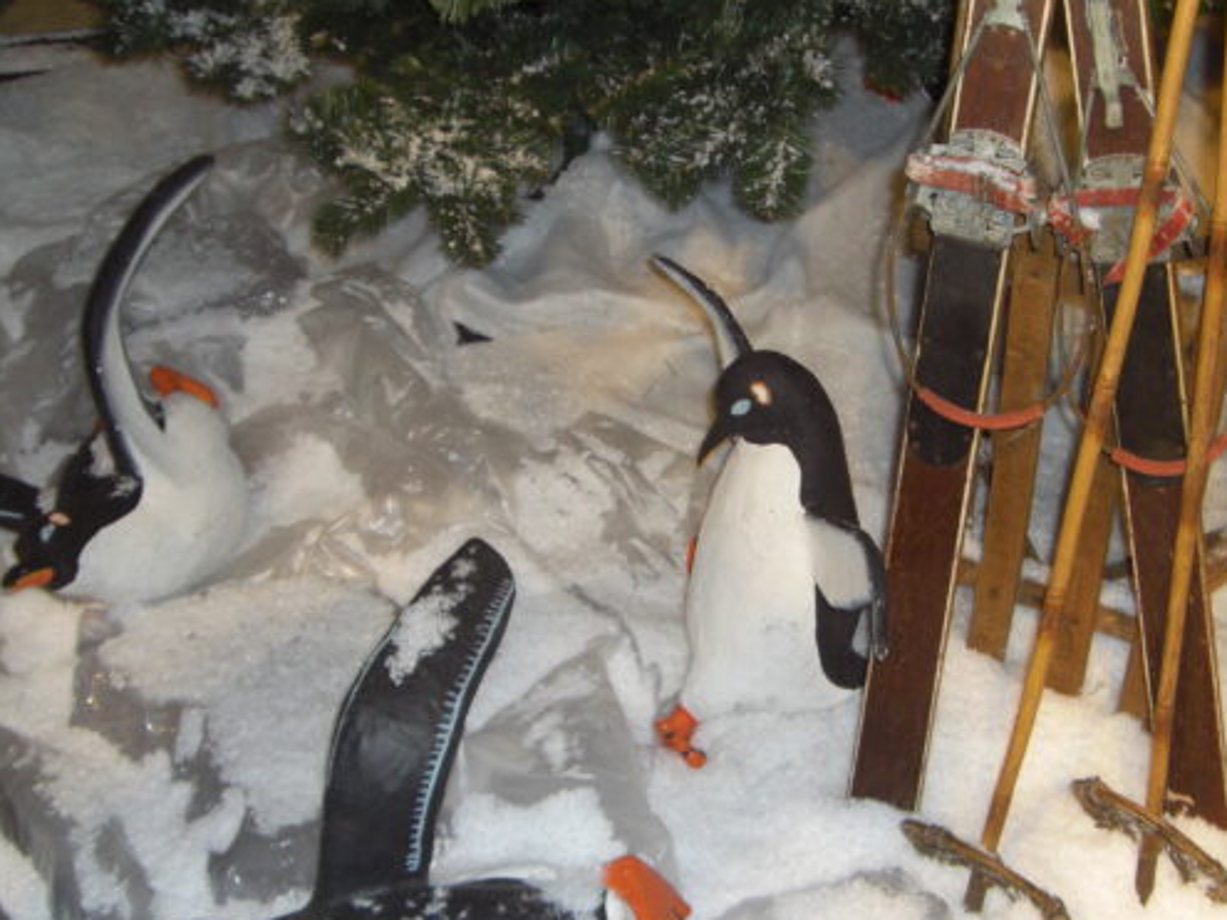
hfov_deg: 32.6
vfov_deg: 24.8
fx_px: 2091
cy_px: 474
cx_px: 746
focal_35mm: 59
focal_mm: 6.2
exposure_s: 1/100
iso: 100
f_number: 2.7
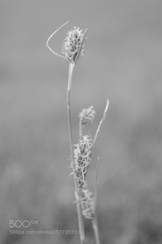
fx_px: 560
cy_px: 122
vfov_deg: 24.7
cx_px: 81
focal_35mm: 82
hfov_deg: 16.5
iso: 800
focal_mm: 55
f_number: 5.6
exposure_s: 1/40
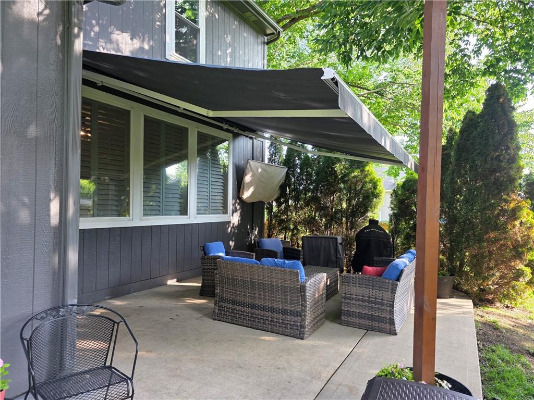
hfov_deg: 73.9
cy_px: 200
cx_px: 267
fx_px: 355
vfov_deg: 58.9
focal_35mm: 23
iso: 100
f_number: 1.7
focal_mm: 6.3
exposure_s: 1/180
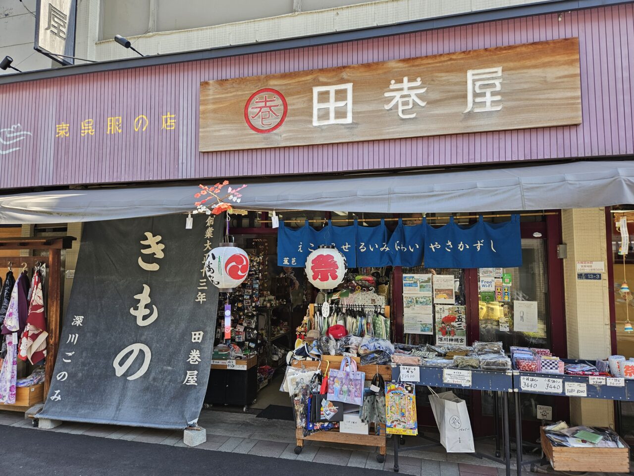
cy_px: 238
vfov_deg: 58.9
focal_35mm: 23
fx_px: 421
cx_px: 317
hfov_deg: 73.9
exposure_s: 1/252
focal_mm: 5.4
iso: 32
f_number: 1.8
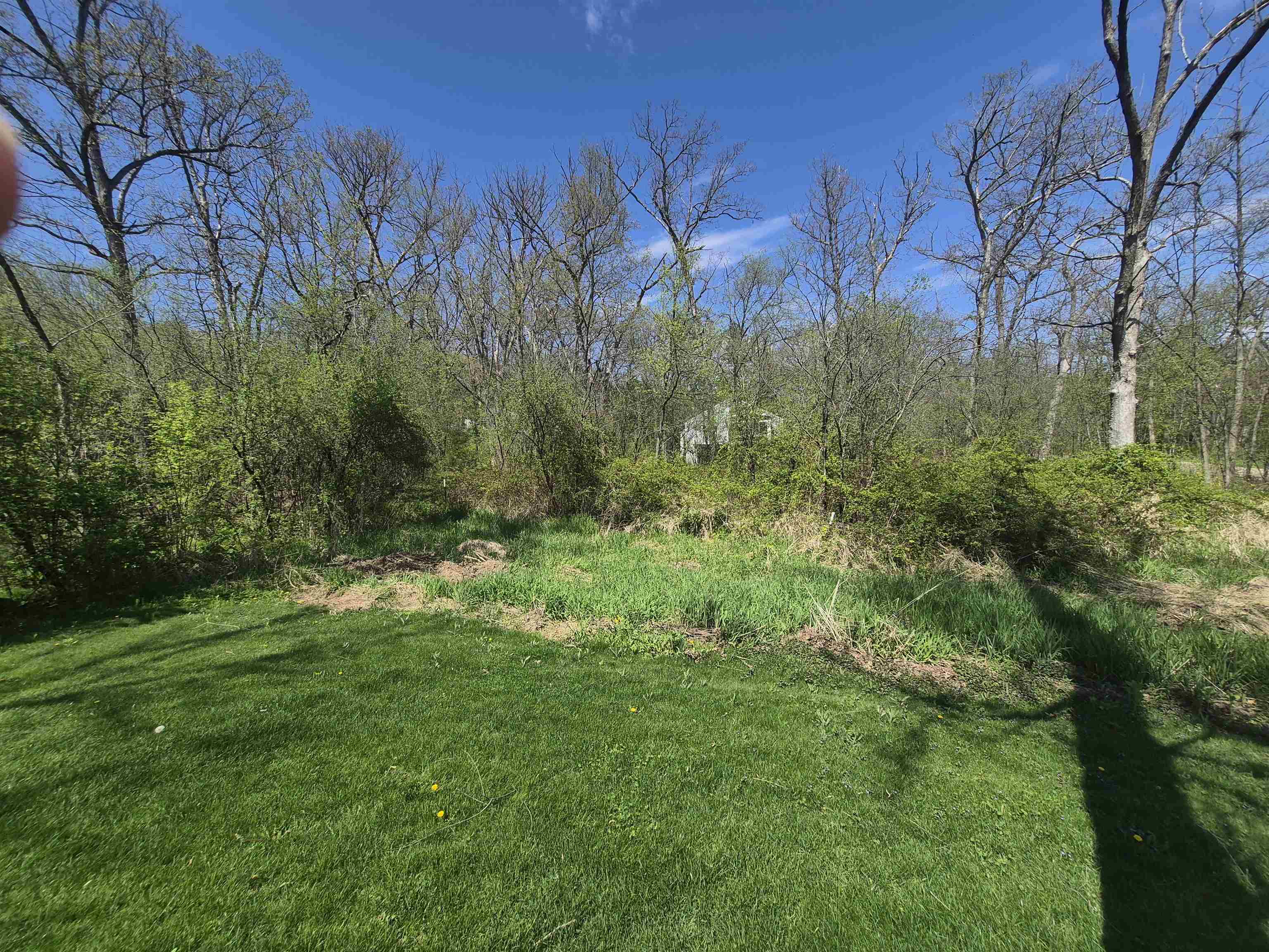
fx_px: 477
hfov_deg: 106.2
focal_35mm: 13
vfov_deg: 89.9
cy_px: 476
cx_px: 634
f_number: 2.2
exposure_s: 1/1456
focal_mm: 1.74
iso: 40
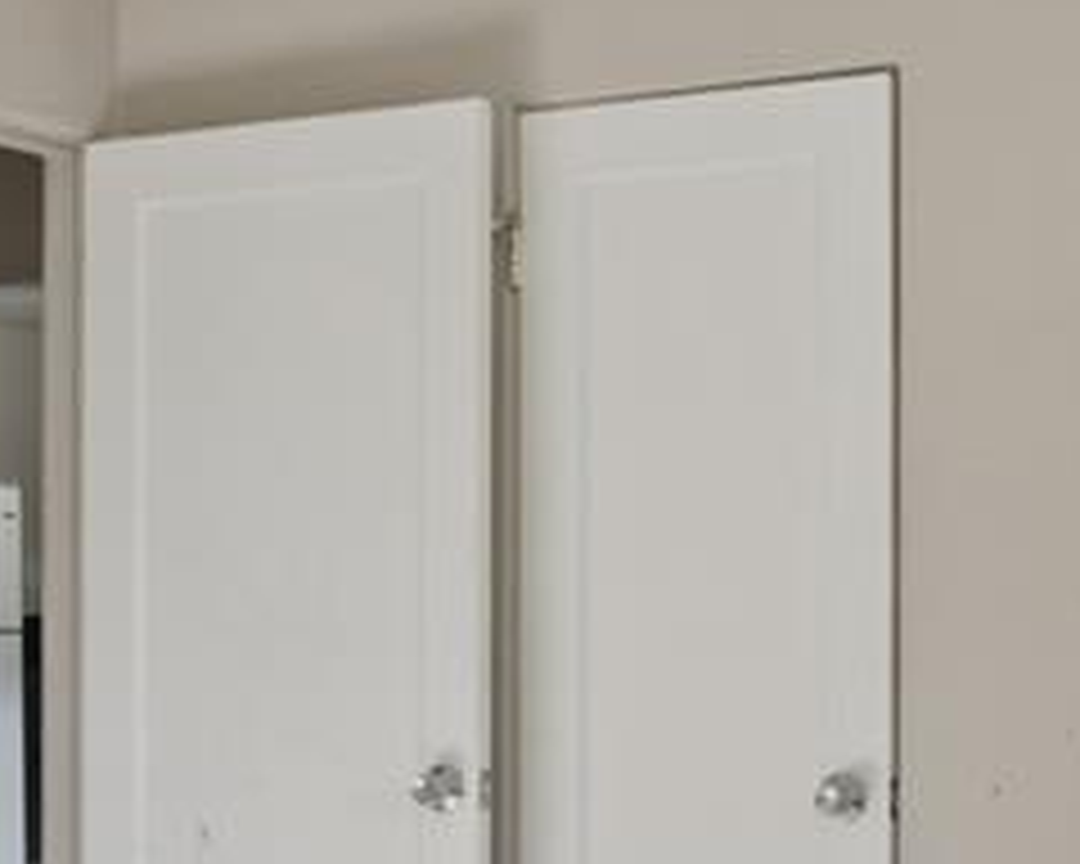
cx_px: 382
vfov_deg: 21.2
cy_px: 500
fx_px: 2301
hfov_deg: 26.3
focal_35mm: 72
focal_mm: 18
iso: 320
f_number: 6.3
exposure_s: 1/40
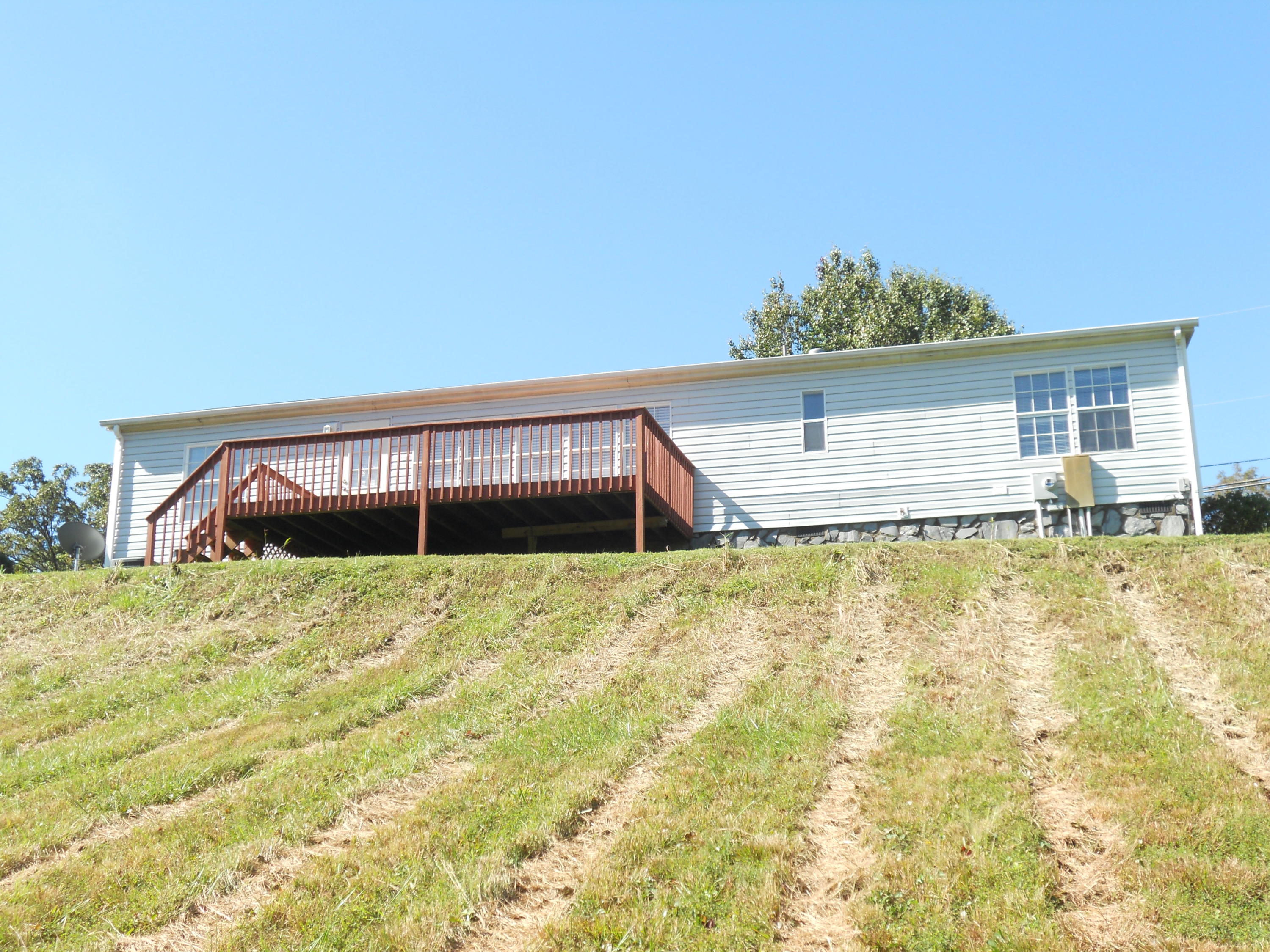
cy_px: 476
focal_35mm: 46
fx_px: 1688
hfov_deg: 41.2
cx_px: 635
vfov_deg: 31.5
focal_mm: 8.2
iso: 80
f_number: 4.3
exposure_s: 1/200
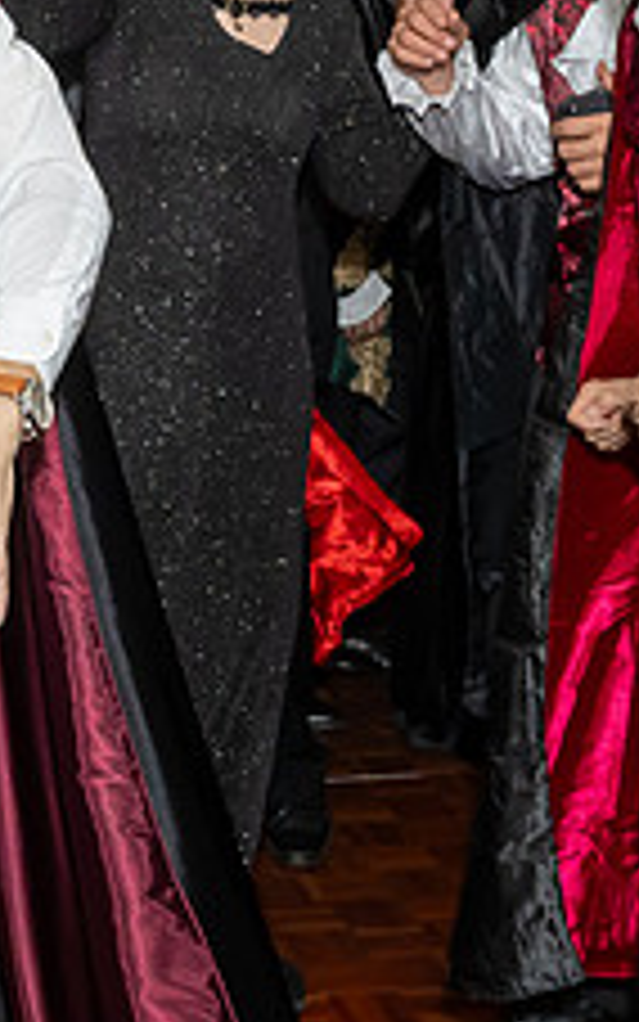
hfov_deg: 14.7
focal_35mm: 86
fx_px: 2395
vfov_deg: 23.6
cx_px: -135
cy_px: 146
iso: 800
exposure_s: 1/250
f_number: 8
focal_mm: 17
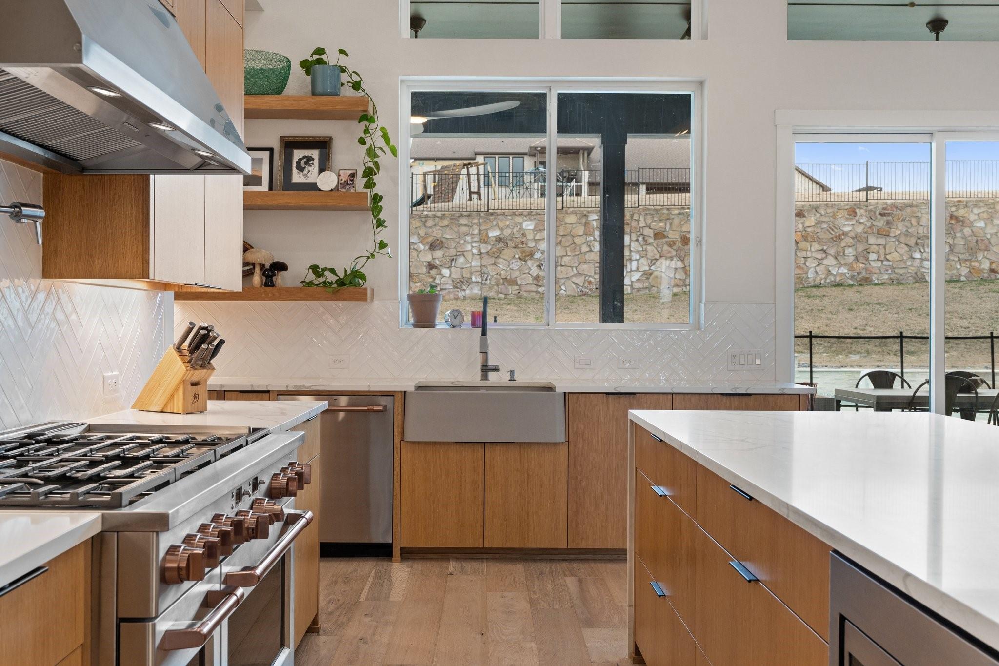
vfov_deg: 37.8
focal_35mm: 35
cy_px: 333
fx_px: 971
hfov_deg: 54.4
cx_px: 500
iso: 320
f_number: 8
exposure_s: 1/8
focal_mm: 35
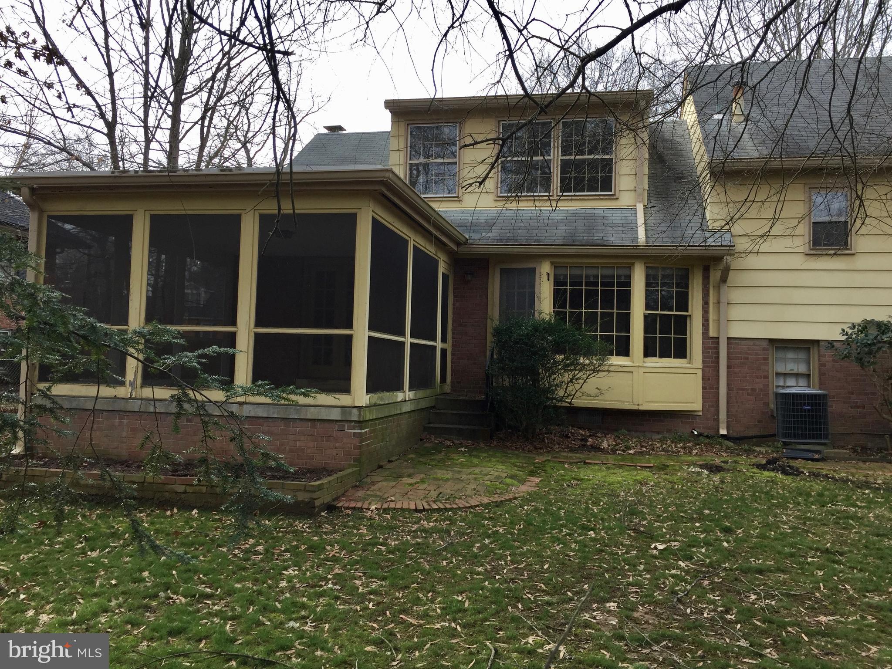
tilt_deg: +3.4
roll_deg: -1.2
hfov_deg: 61.7
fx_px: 747
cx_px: 446
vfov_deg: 48.2
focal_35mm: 29
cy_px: 334
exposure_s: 1/258
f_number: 2.2
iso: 32
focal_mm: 4.15
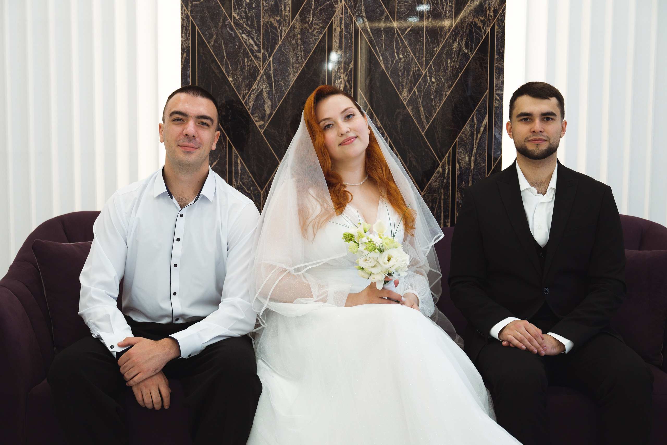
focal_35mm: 51
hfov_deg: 39.2
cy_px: 223
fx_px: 936
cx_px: 330
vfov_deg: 26.7
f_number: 3.5
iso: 400
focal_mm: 49
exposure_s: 1/250
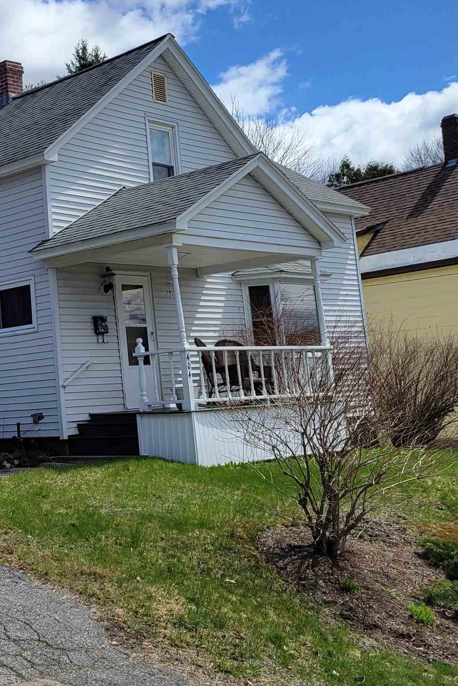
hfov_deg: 23.6
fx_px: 1011
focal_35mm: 53
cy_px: 296
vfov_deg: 37.4
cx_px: -73
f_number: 1.8
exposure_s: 1/3840
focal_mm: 5.4
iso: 40
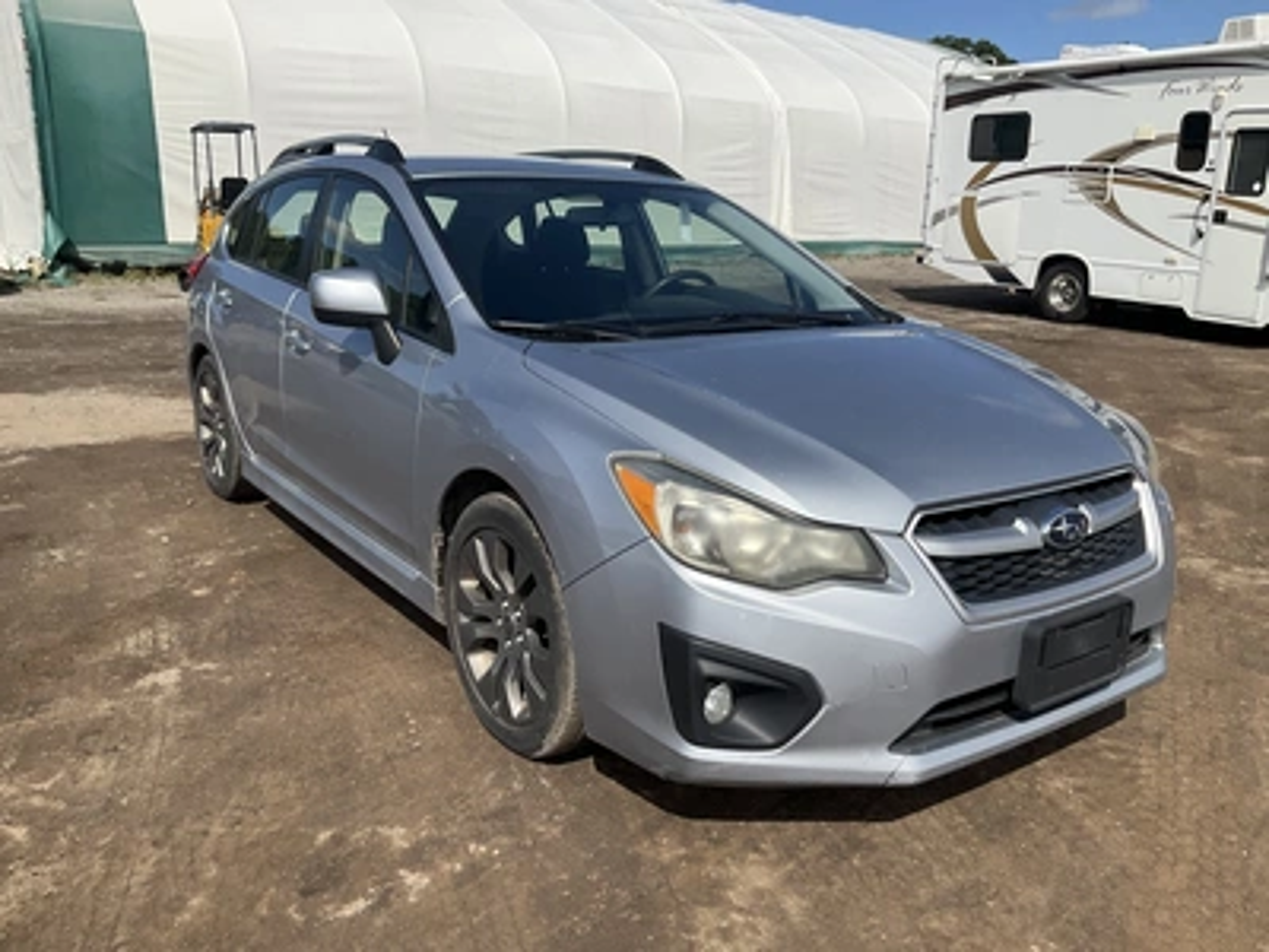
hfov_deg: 61.7
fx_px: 1063
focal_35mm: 29
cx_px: 634
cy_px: 476
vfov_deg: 48.2
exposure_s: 1/2538
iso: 25
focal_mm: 3
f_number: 1.8
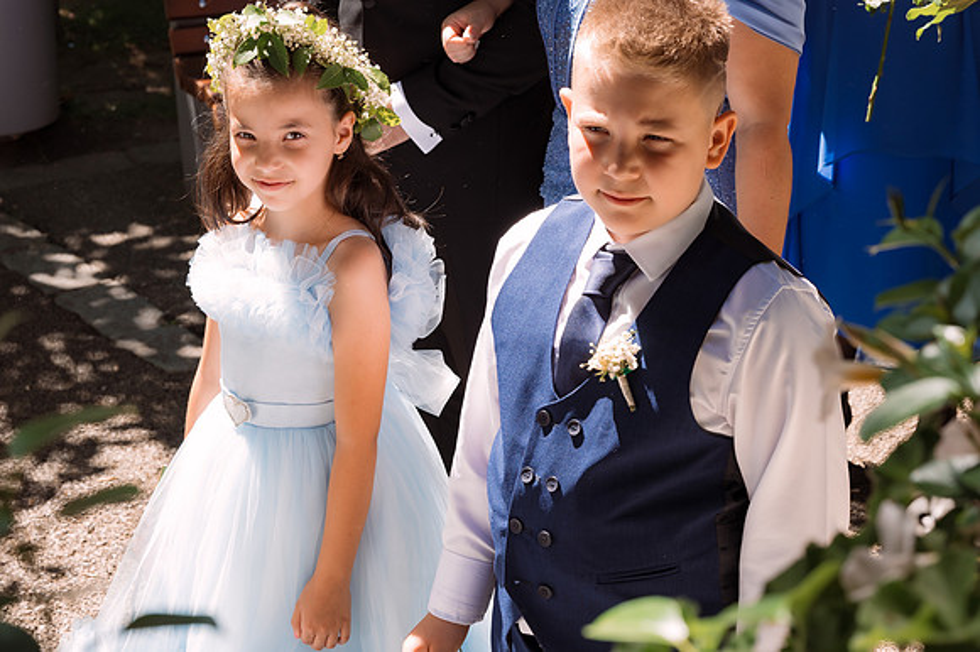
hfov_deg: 23.9
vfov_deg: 16.1
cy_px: 326
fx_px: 2312
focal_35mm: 85
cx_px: 490
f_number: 10
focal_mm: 85
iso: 320
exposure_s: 1/125
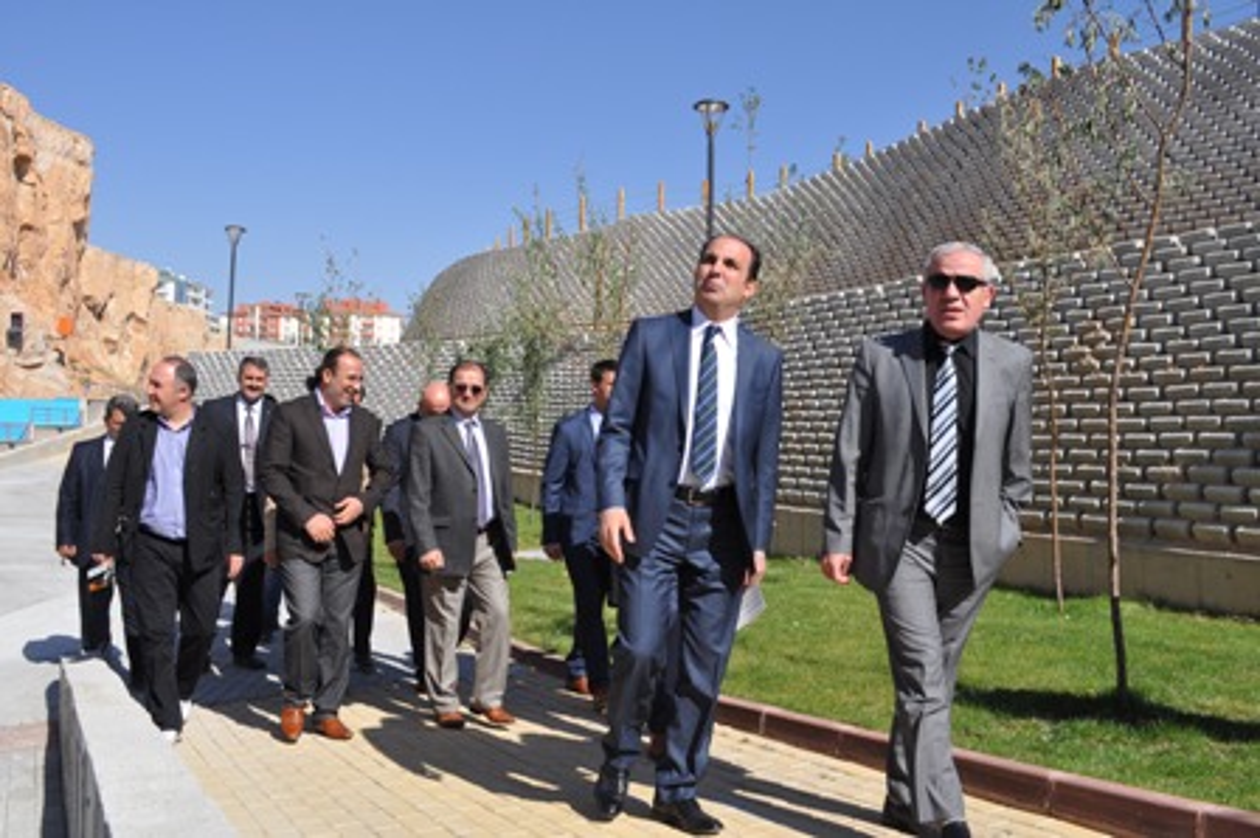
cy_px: 419
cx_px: 630
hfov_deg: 57.3
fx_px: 1154
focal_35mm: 33
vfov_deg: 39.9
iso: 200
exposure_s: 1/400
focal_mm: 22
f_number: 10
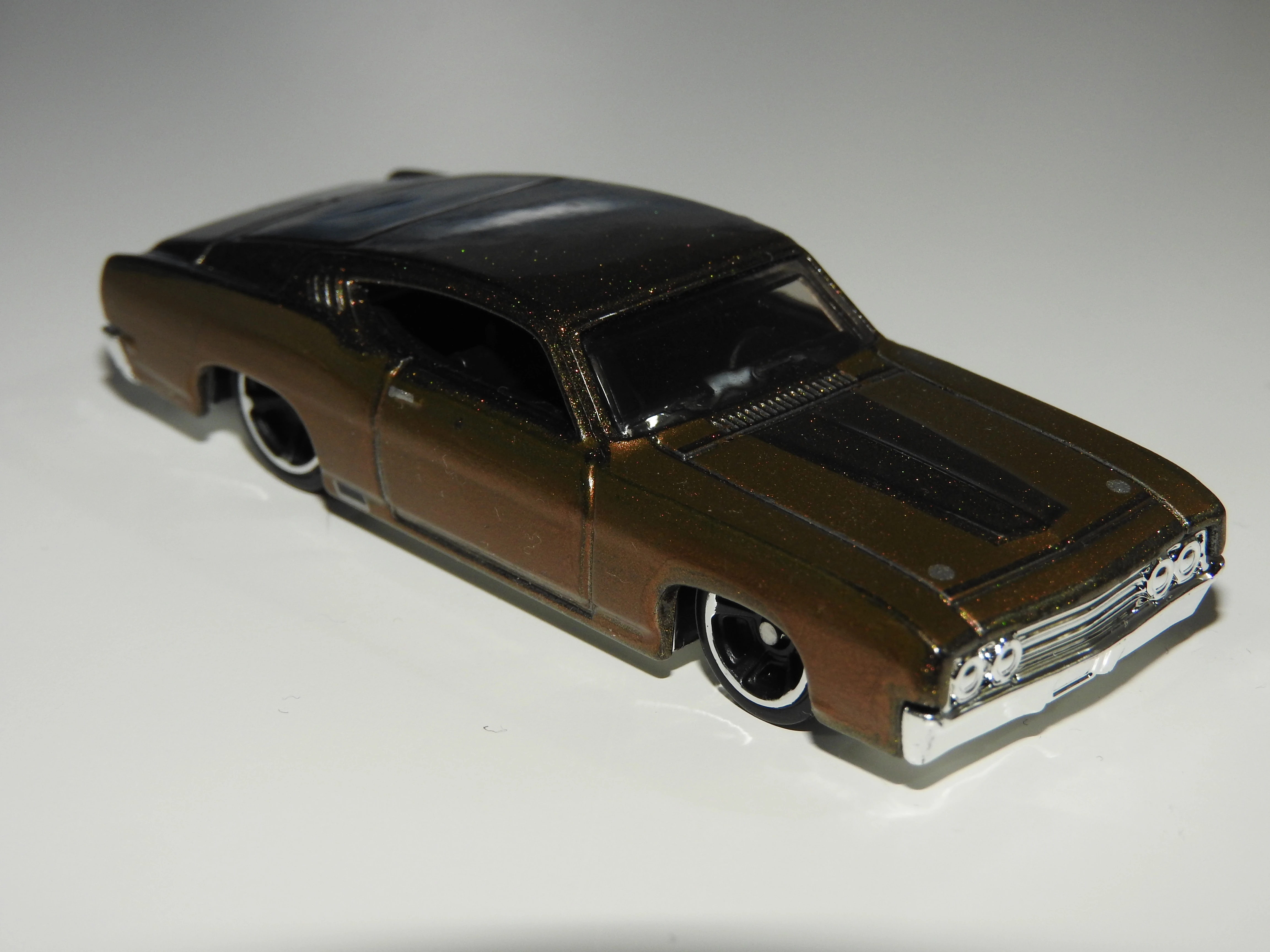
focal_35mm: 80
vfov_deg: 18.4
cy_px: 476
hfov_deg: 24.4
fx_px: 2935
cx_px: 635
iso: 200
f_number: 5
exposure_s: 1/60
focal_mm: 14.3
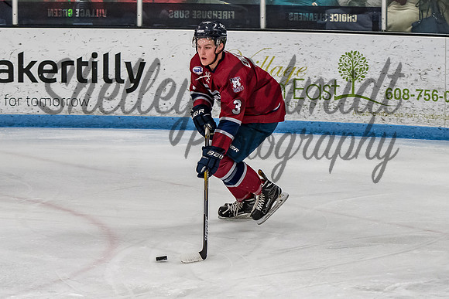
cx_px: 199
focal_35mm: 226
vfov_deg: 6.1
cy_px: 126
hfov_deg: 9.1
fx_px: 2824
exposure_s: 1/800
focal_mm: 102
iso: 1600
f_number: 3.2
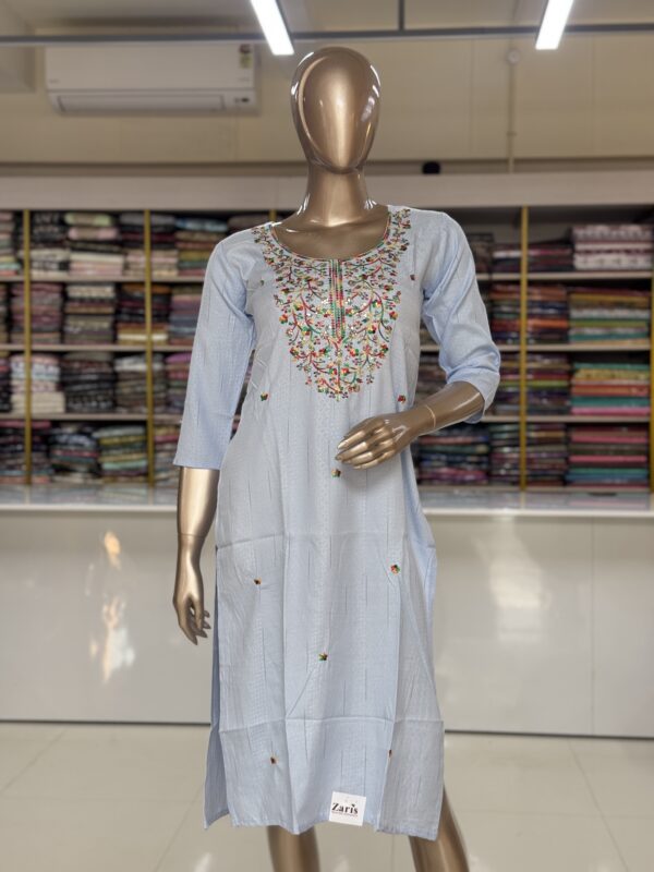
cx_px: 327
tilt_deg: -1.6
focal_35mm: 48
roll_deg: -0.6
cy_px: 436
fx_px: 1209
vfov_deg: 39.7
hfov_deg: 30.3
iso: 64
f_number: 1.78
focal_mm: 6.76
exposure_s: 1/100
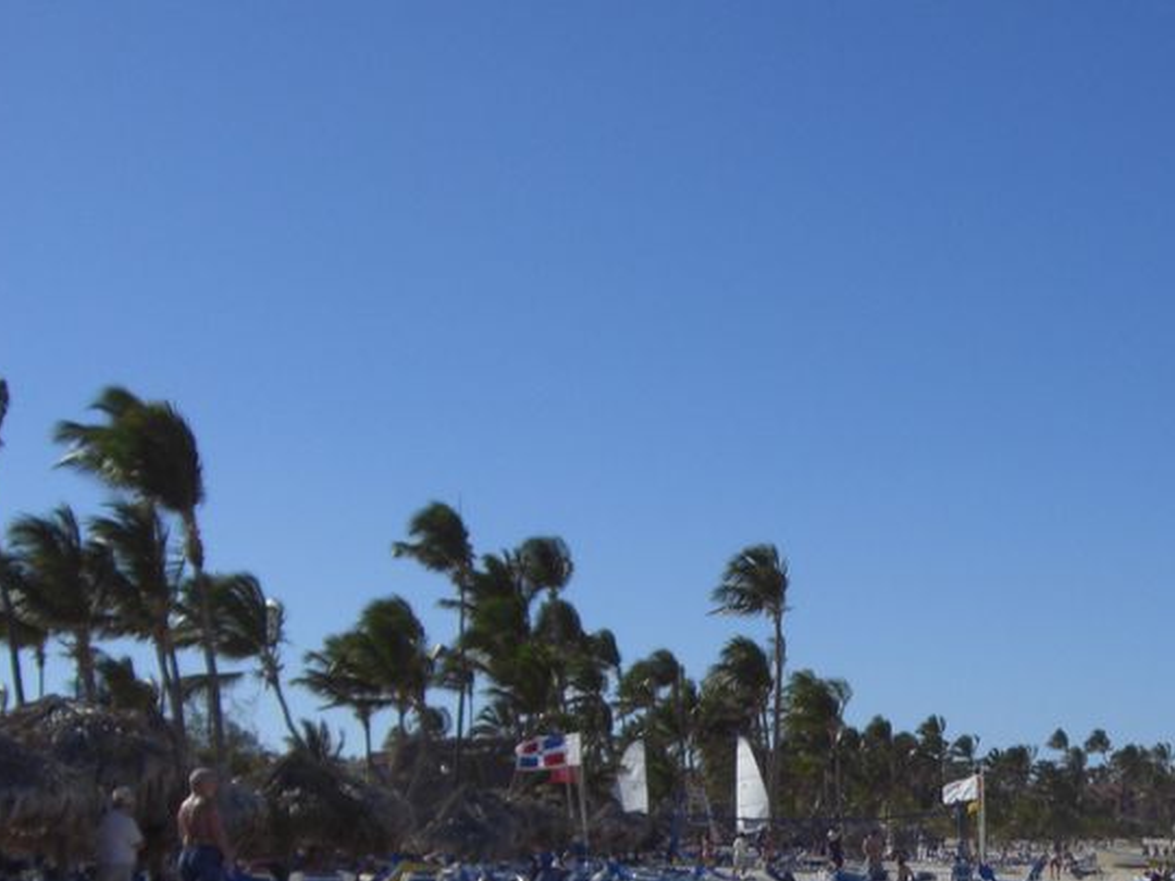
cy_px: 748
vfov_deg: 20.1
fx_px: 2444
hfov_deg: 26.0
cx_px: 1088
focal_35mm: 72
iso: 64
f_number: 8
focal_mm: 6.2
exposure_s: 1/250
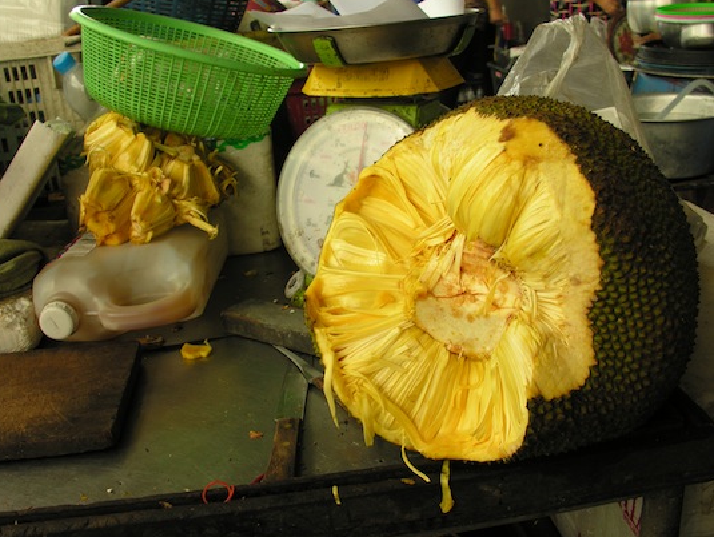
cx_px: 350
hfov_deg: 51.3
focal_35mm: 36
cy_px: 269
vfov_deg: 39.7
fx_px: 743
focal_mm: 8.9
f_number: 4
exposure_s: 1/15
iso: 50
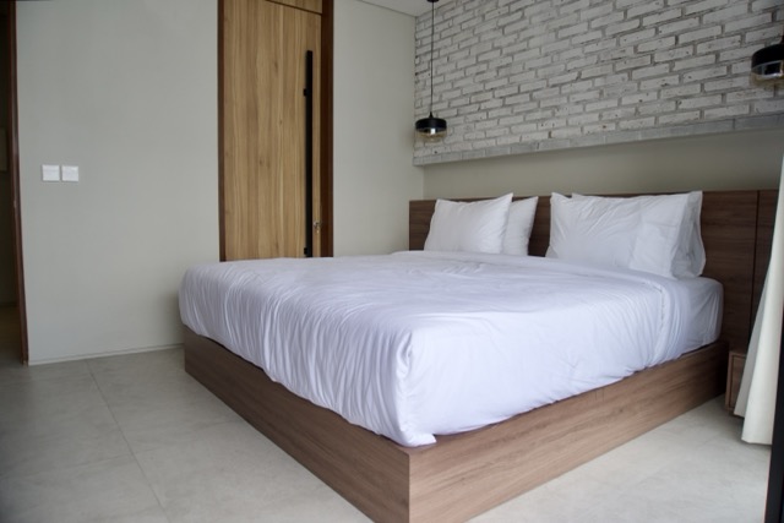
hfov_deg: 73.7
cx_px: 392
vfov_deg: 53.2
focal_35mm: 24
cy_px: 262
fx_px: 523
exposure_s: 1/160
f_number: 4
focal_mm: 16
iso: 100
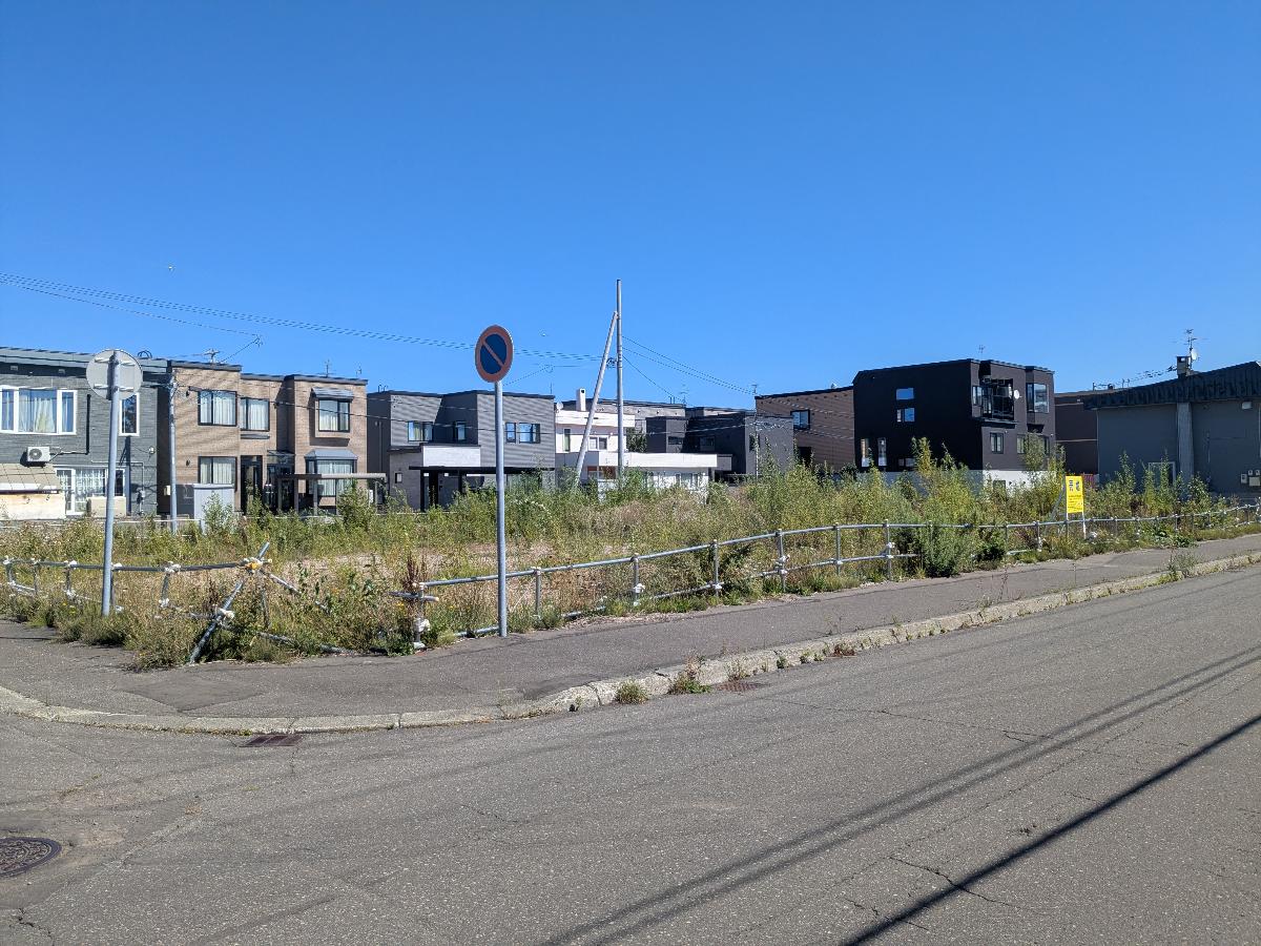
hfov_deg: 65.3
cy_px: 473
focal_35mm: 27
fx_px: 984
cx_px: 630
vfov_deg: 51.4
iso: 56
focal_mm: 4.38
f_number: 1.73
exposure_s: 1/3344
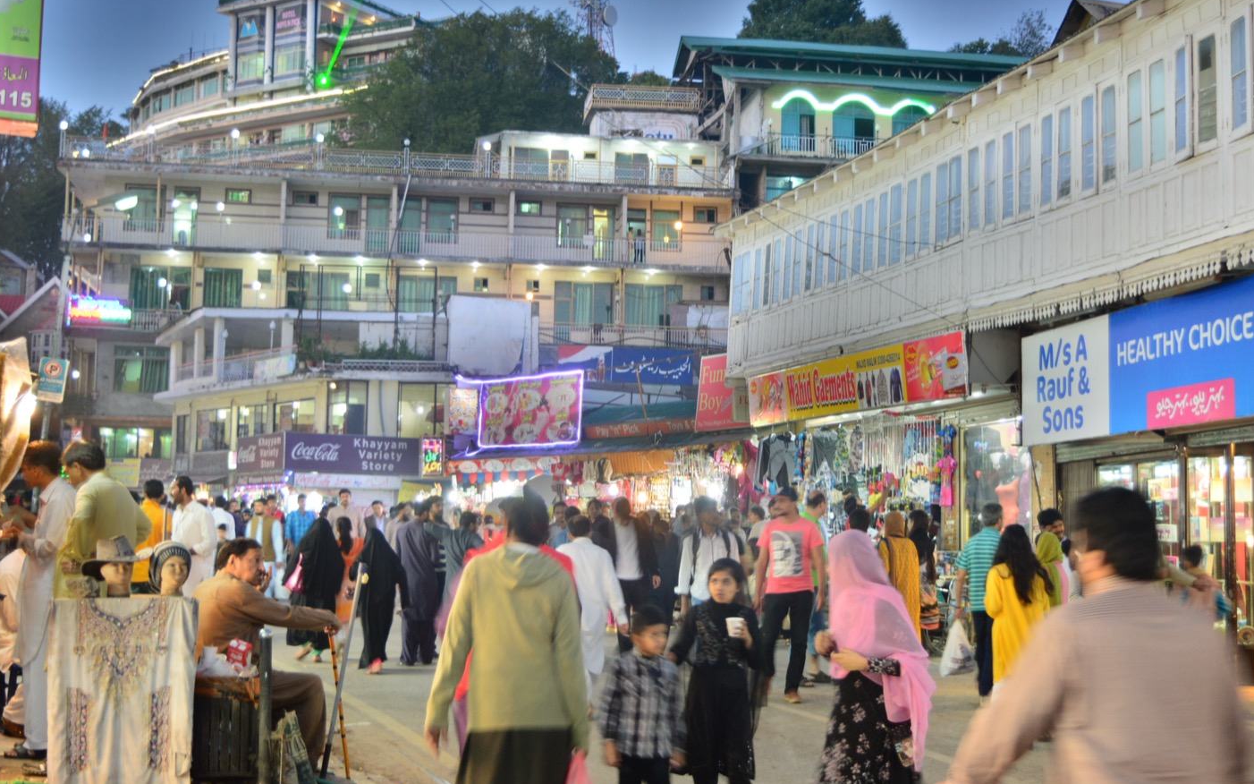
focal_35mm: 51
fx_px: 1729
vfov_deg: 25.5
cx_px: 692
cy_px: 371
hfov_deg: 39.8
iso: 1000
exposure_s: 1/30
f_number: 4.2
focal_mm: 29
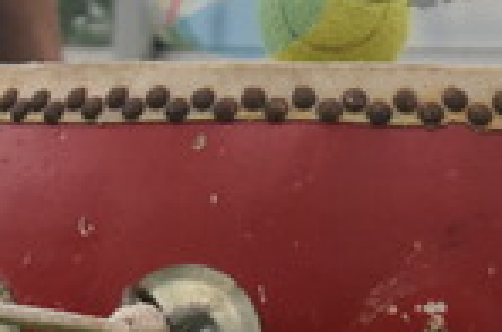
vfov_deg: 2.4
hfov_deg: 3.7
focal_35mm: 558
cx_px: 465
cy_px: -68
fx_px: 7770
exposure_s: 1/250
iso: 360
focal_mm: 55
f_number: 5.6
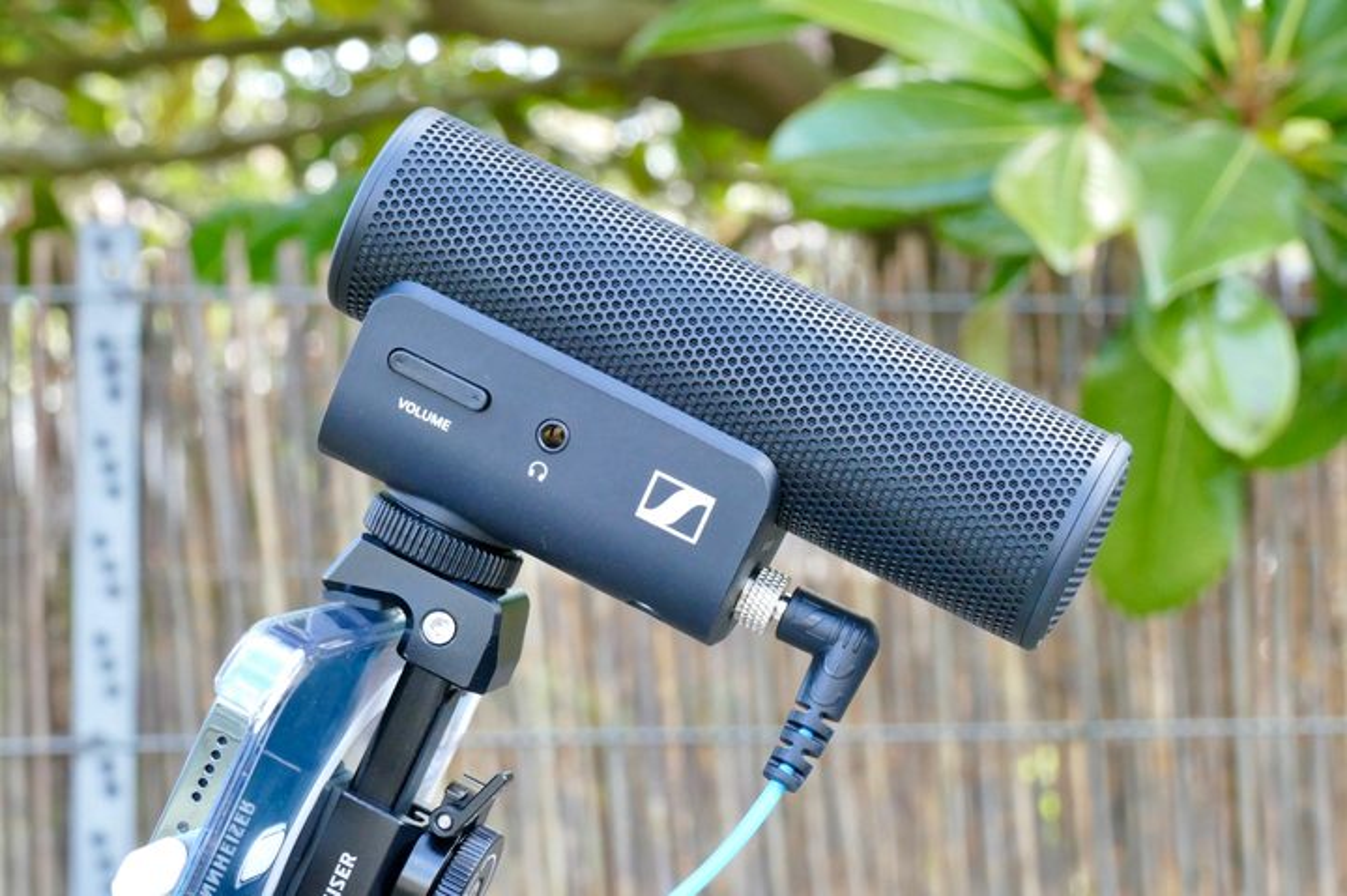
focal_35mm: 102
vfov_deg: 13.4
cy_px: 448
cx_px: 674
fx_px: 3814
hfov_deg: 20.0
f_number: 8
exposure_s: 1/80
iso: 800
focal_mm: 37.13
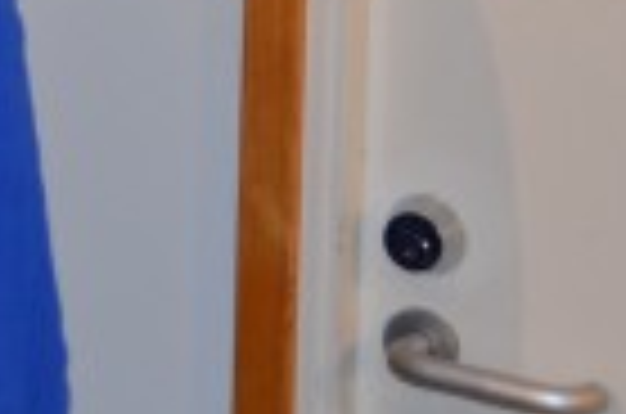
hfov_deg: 10.4
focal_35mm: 179
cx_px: -721
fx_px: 3105
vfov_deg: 7.3
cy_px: -407
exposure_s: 1/60
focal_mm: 24
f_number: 3.8
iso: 800
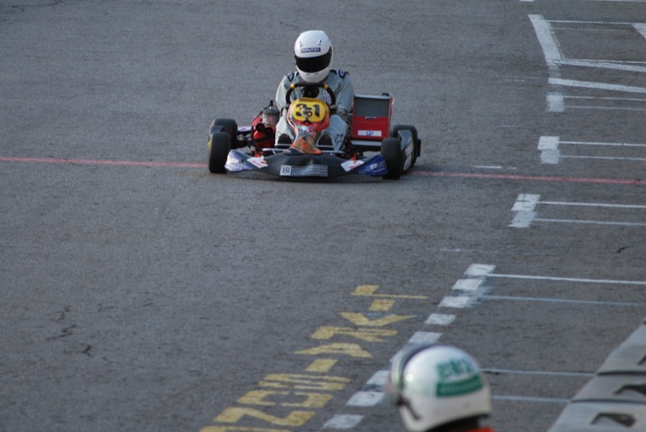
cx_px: 248
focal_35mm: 417
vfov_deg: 3.3
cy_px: 143
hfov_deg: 4.9
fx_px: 7490
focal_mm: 200
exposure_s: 1/500
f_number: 5.6
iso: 360
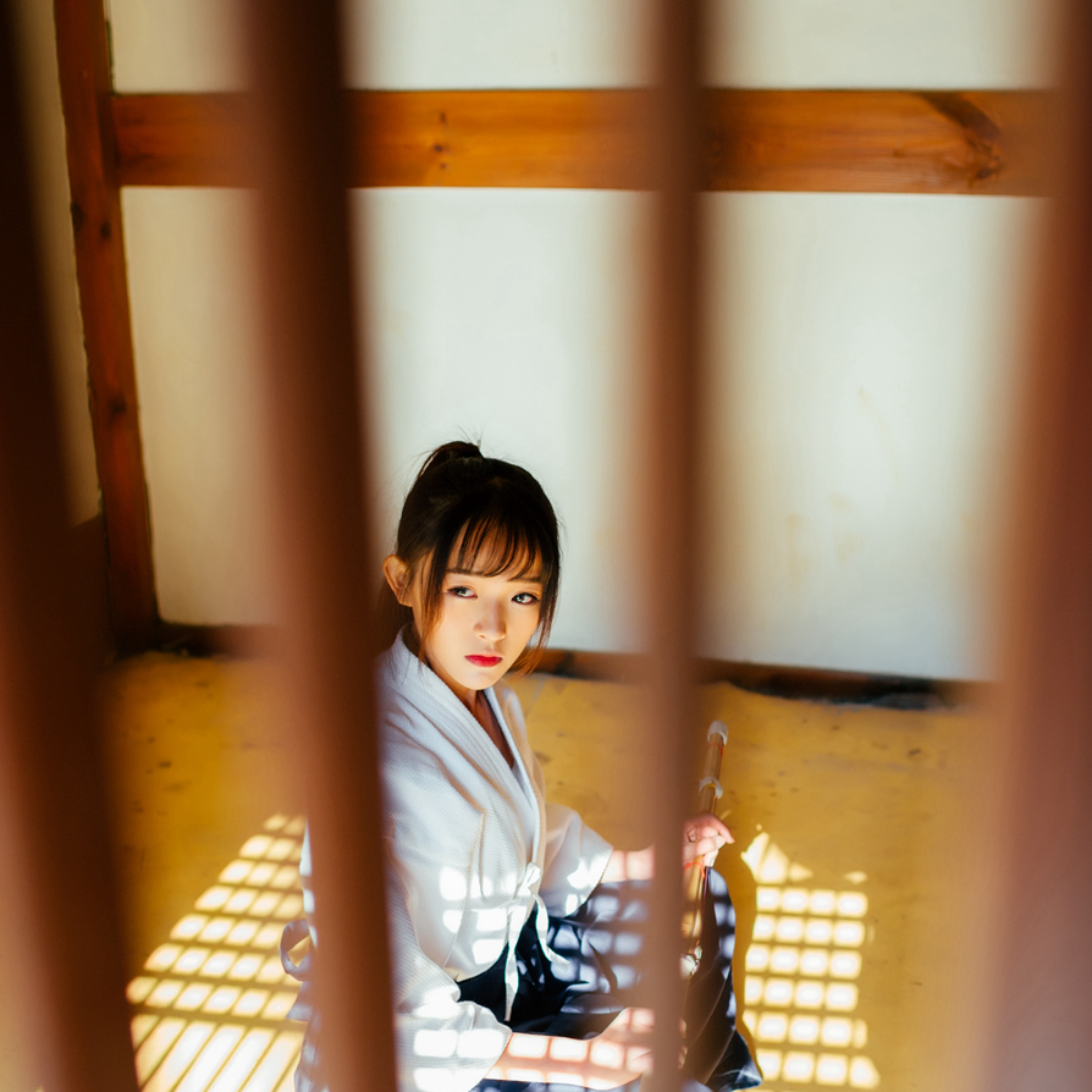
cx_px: 548
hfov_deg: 37.6
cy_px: 703
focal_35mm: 45
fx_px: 1606
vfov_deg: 37.3
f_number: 2.8
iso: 400
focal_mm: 35
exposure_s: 1/200
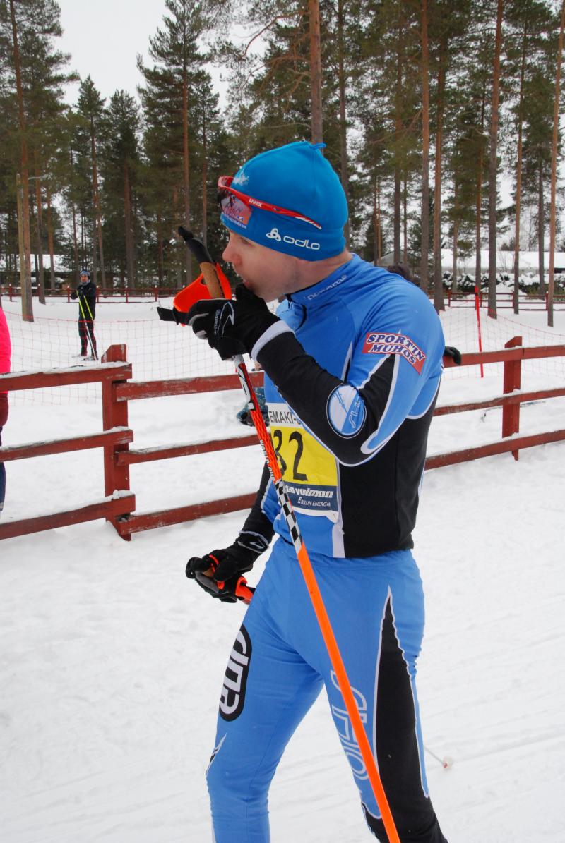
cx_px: 282
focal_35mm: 44
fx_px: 1021
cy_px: 422
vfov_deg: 44.9
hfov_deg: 30.9
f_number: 10
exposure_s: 1/400
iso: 800
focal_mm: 29
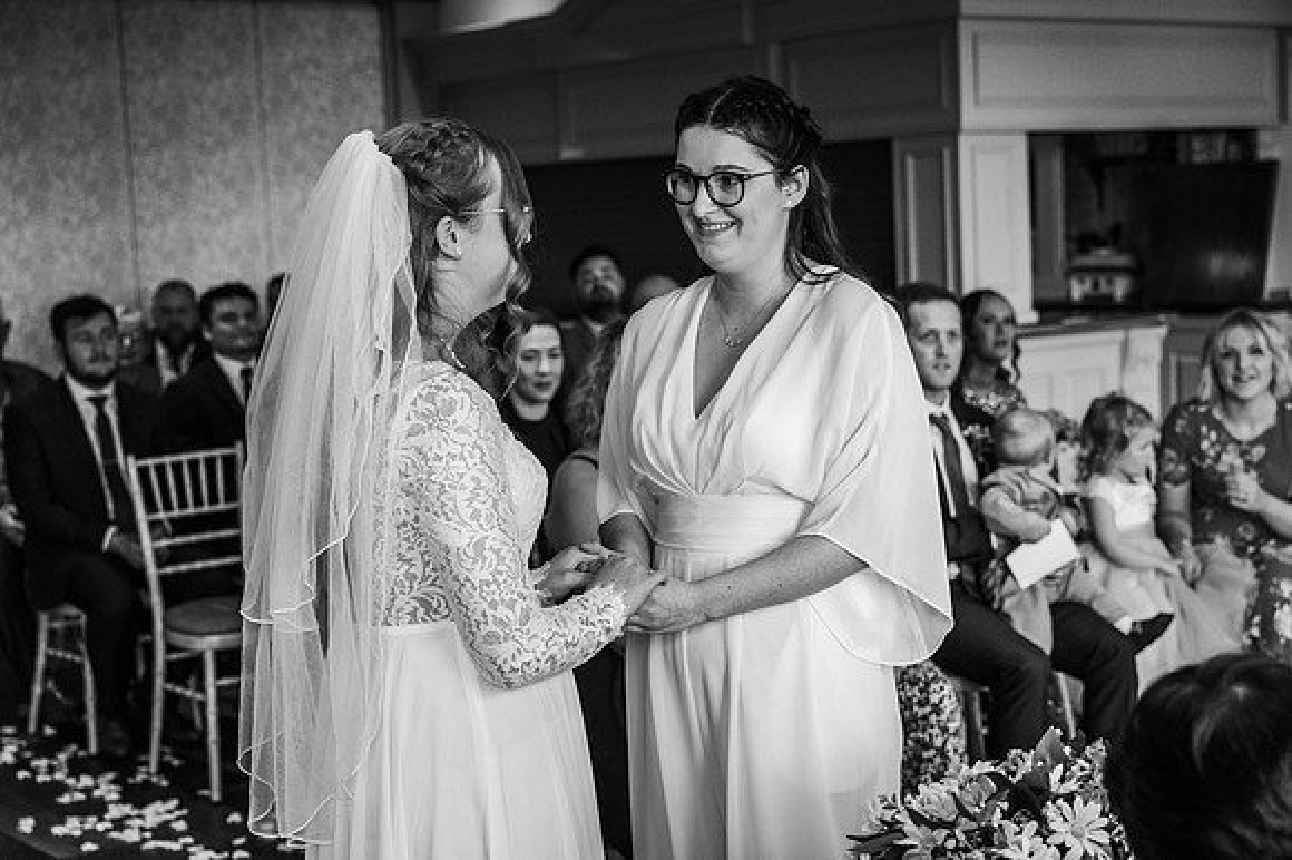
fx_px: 2116
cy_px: 430
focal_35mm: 59
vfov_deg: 23.0
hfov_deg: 34.0
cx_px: 646
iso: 3600
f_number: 4.5
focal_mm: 59
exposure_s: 1/200
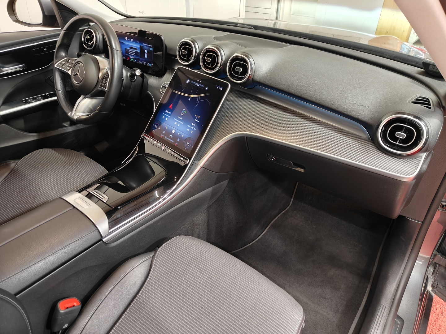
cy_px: 167
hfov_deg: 71.6
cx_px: 223
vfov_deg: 56.8
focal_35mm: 24
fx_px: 309
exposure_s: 1/33
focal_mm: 5.59
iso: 200
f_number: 1.8
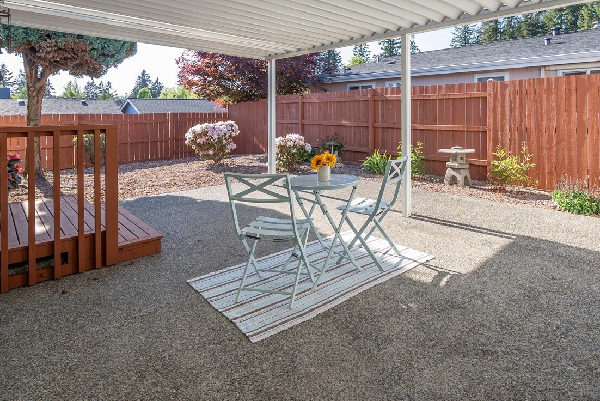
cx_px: 347
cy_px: 128
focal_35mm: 20
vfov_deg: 60.3
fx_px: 333
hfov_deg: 83.3
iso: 80
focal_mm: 13
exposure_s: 1/40
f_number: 7.1
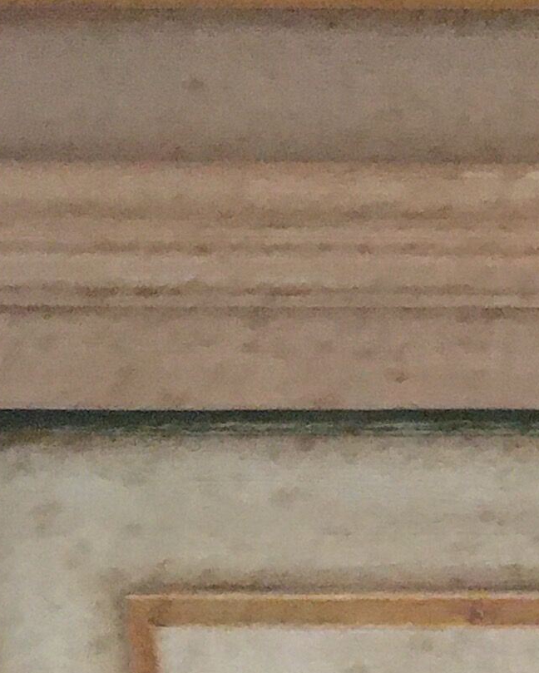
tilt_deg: -24.7
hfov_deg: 10.0
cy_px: 785
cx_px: 1154
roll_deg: -0.4
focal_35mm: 141
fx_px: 2809
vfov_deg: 13.3
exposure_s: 1/17
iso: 400
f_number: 2.2
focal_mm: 4.15
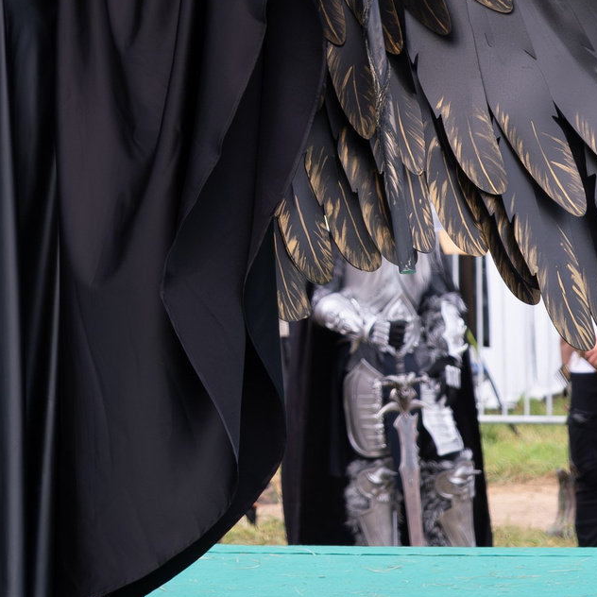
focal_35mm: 265
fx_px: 5171
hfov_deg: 6.6
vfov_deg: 6.6
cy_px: 16
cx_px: -18
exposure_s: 1/800
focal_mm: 51.6
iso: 320
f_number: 3.6
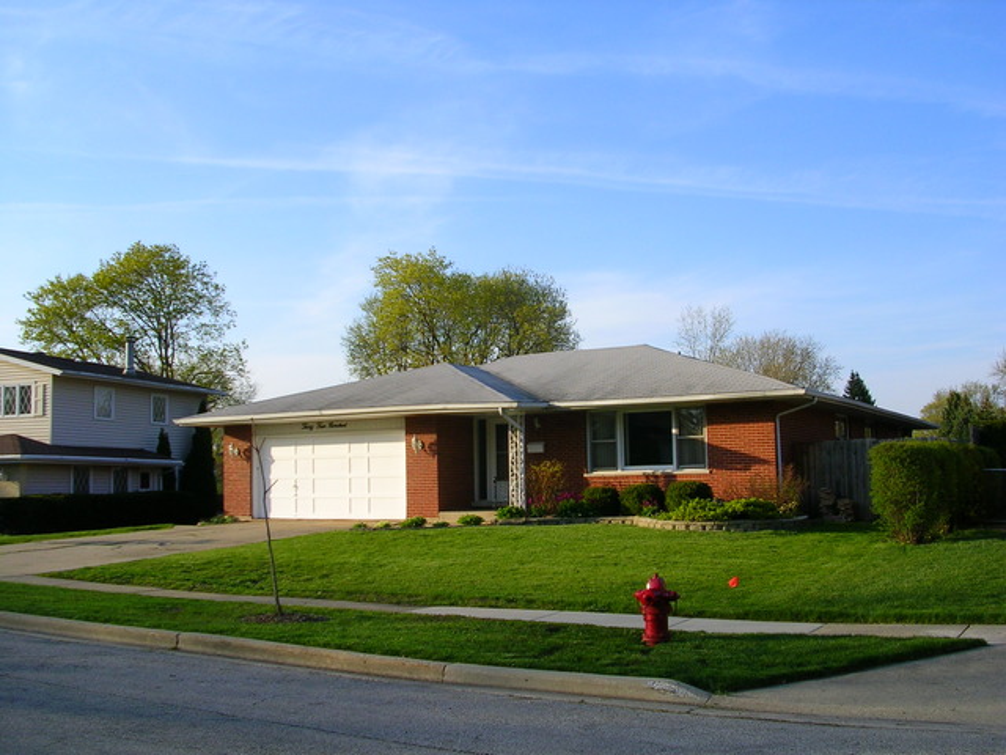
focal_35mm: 38
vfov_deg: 37.7
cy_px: 378
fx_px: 1104
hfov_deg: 49.0
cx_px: 503
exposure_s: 1/180
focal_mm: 5.8
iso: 50
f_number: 5.6
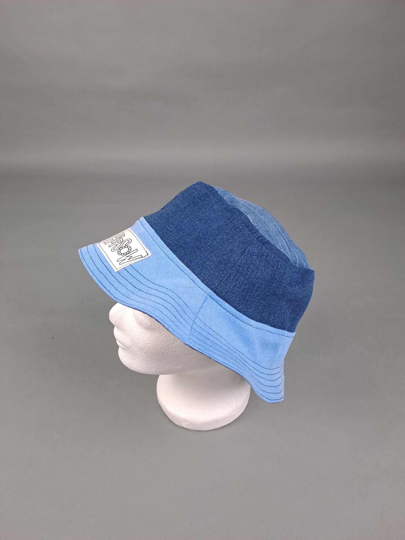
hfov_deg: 54.9
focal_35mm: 25
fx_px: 390
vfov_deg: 69.4
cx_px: 202
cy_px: 270
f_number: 1.8
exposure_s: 1/50
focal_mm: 4.65
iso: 100
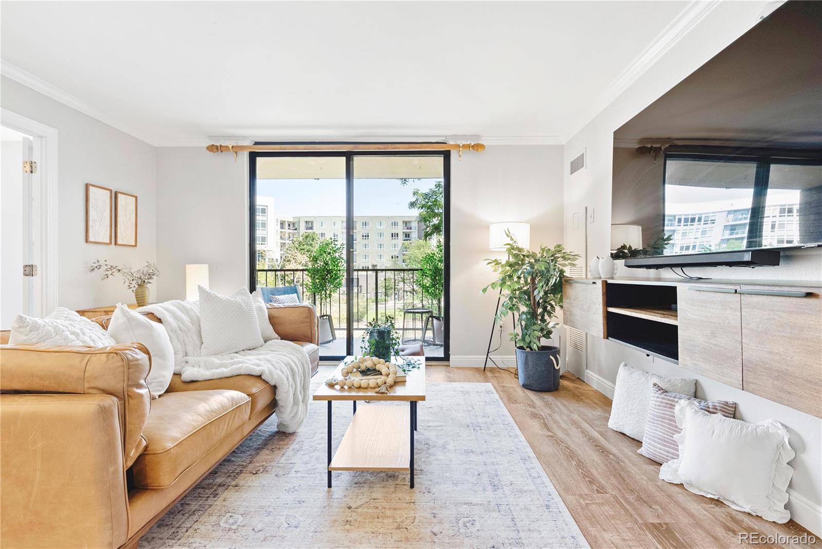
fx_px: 388
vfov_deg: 70.5
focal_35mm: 17
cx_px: 411
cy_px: 274
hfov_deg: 93.3
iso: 1000
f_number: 8
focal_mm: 17
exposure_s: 1/4
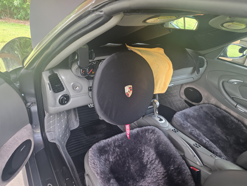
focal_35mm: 23
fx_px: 164
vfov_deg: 58.9
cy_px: 93
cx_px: 124
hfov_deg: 73.9
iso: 200
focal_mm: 6.25
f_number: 1.7
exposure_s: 1/180
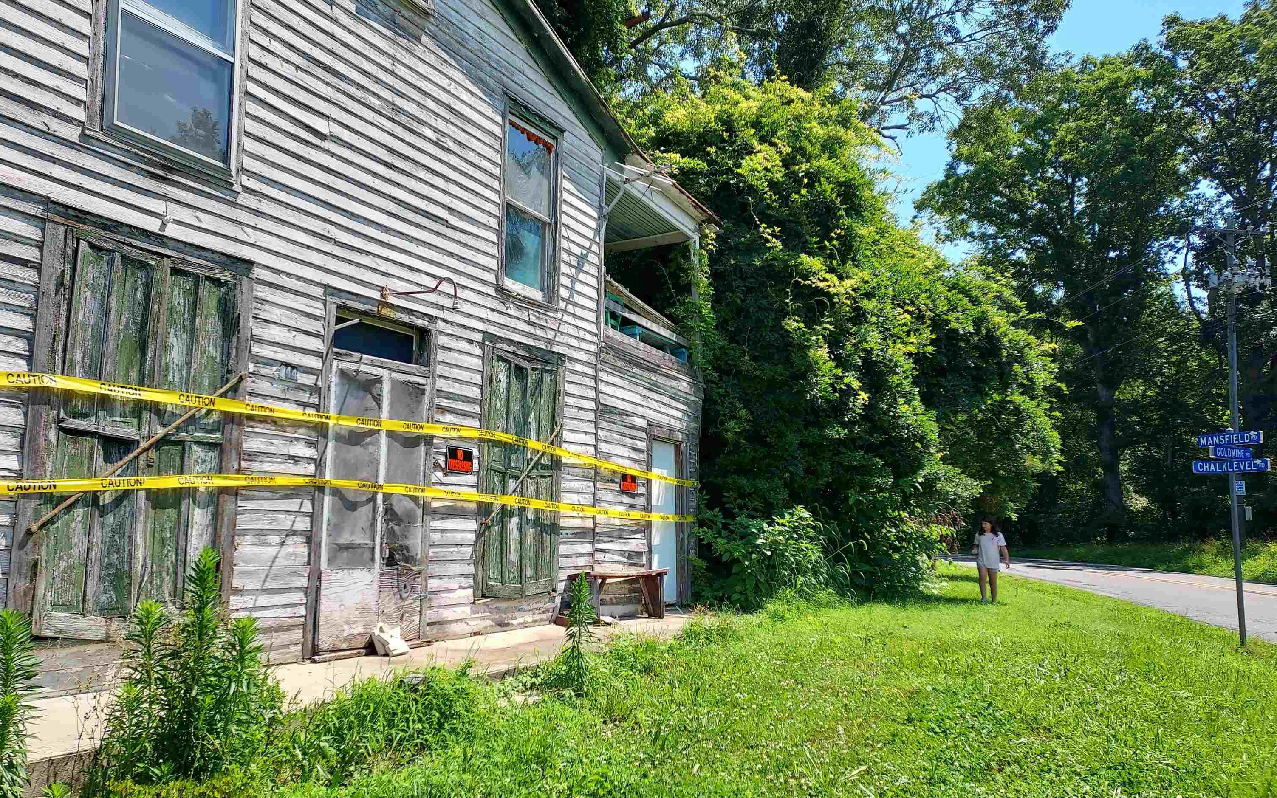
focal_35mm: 26
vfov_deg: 47.5
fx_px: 905
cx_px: 631
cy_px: 442
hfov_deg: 70.4
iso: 40
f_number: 1.8
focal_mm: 4.6
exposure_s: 1/772
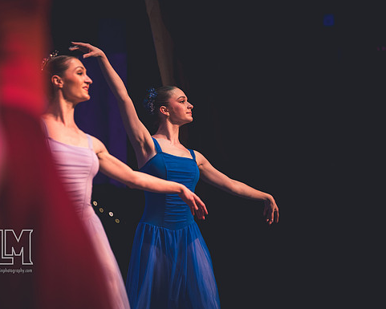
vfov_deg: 7.8
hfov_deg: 9.8
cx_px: 179
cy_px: 154
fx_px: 2262
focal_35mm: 198
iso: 1400
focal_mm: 175
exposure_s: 1/250
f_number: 2.8
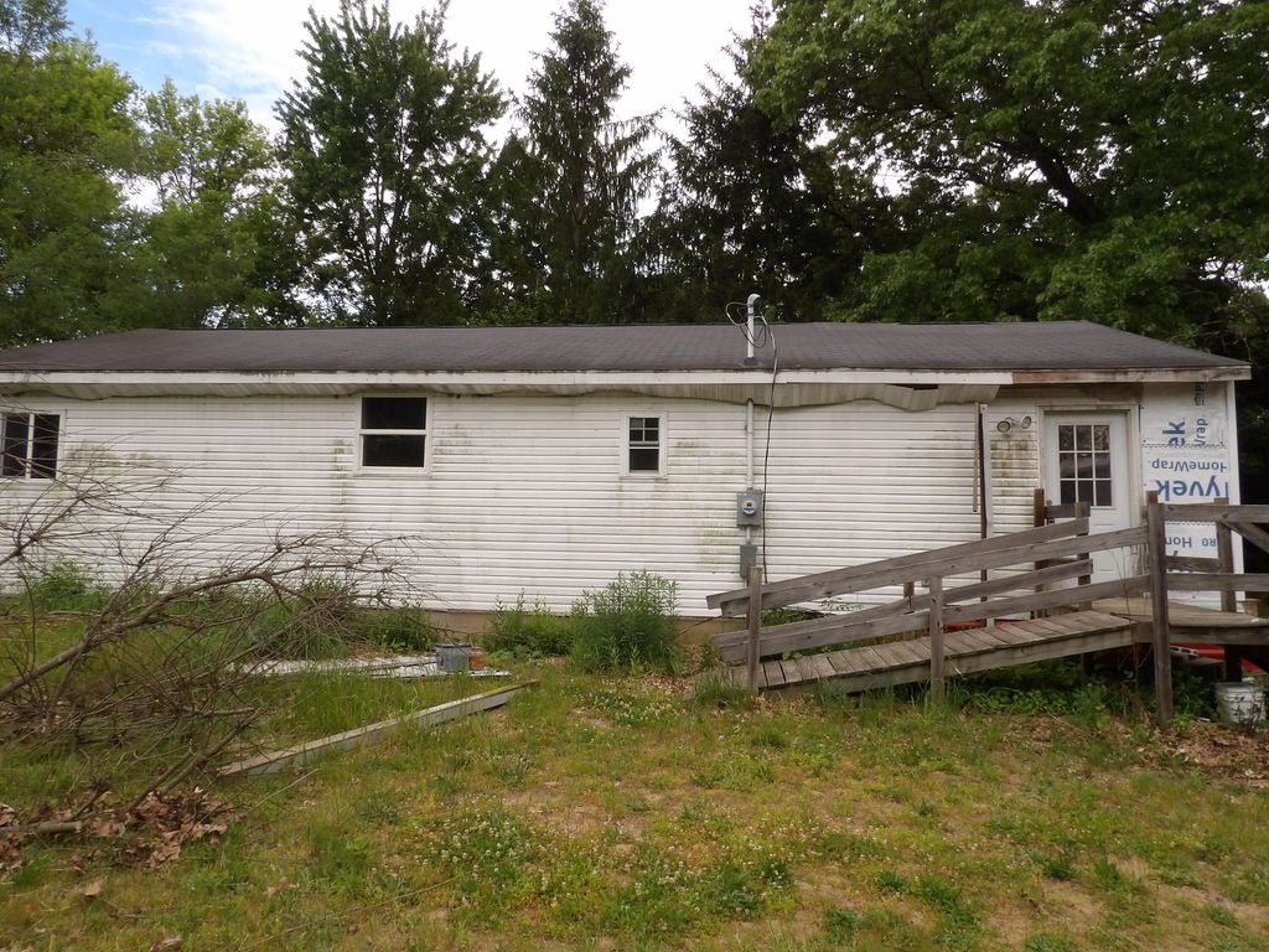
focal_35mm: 24
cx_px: 634
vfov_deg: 56.8
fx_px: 880
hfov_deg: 71.6
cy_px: 476
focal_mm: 4.3
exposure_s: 1/126
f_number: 5.6
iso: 100
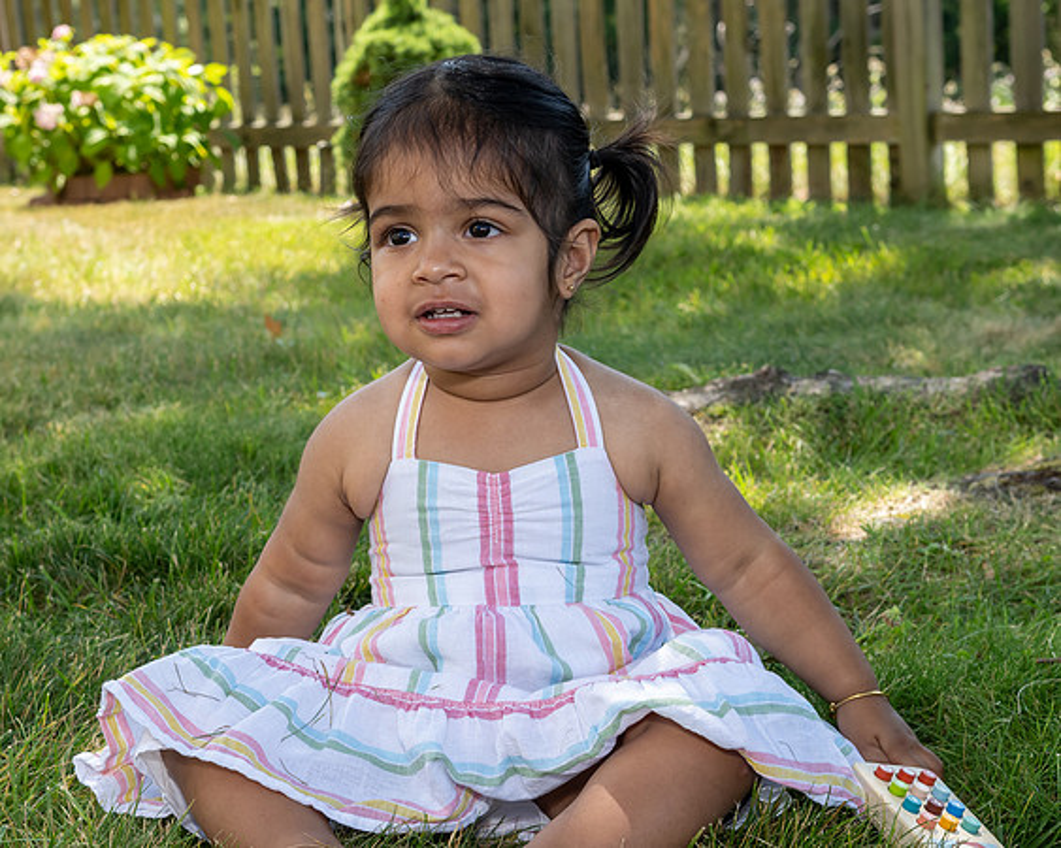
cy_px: 424
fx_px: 2016
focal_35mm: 64
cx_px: 518
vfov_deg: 23.8
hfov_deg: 29.5
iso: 360
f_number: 6.3
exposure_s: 1/250
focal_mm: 38
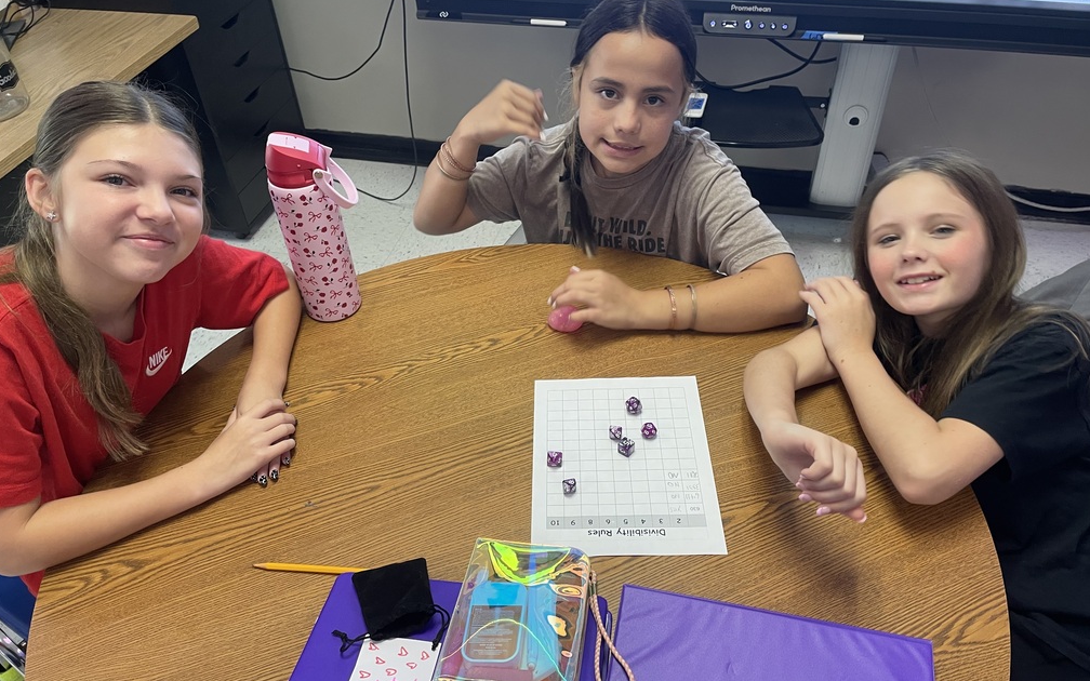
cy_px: 371
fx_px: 832
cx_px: 547
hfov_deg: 66.5
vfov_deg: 44.5
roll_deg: +4.6
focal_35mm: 28
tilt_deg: -44.8
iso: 125
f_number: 1.6
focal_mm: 4.2
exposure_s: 1/53
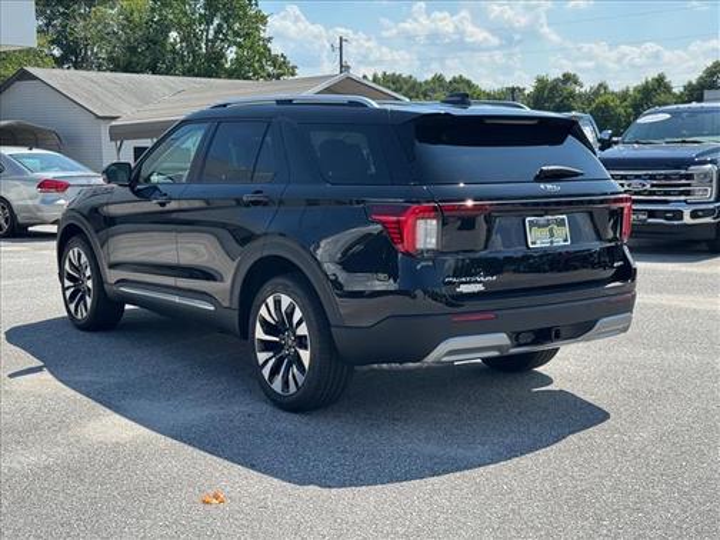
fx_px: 998
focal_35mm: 48
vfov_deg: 30.3
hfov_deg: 39.7
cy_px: 270
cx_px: 360
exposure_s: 1/2513
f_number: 1.78
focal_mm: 6.76
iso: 64
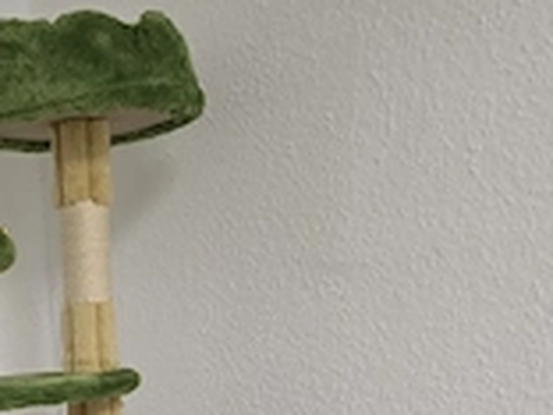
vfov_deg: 20.2
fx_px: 943
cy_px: 674
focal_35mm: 59
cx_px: 50
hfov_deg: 31.1
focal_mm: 6.3
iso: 800
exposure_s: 1/101
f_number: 1.7
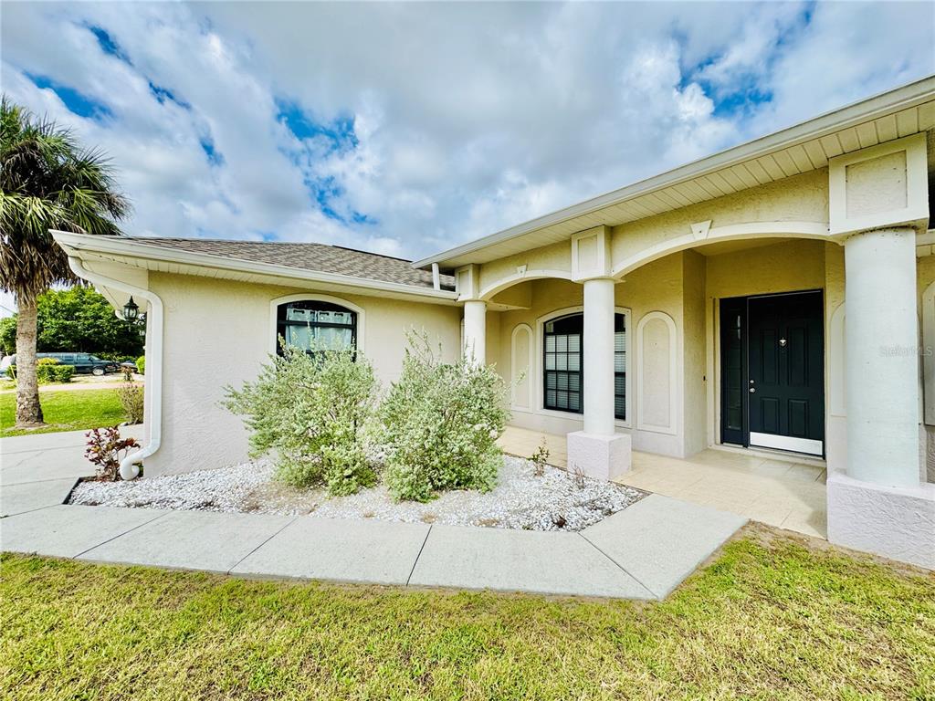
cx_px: 468
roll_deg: -0.6
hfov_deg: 102.1
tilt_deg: +1.6
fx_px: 378
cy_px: 350
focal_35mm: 14
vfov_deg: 85.7
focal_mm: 2.22
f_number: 2.2
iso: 40
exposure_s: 1/1748
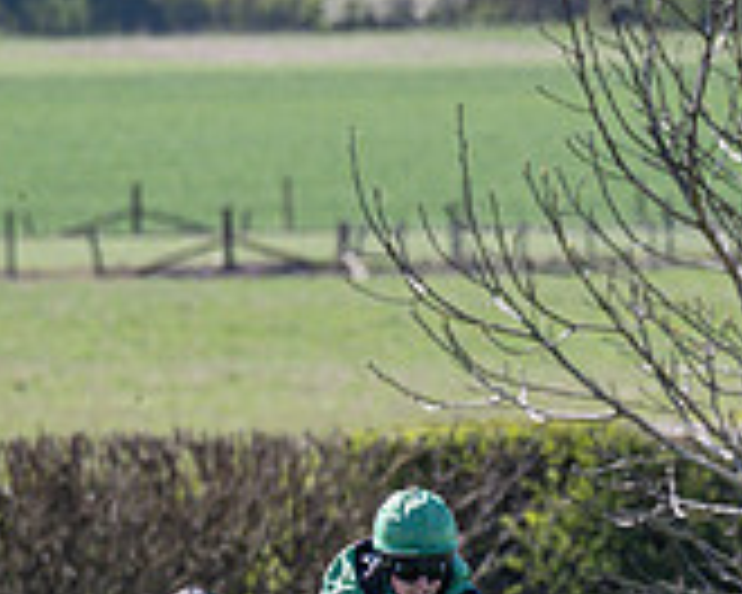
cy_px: 869
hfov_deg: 1.9
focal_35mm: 1006
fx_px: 22092
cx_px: 429
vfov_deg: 1.5
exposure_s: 1/2000
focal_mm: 175
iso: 220
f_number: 4
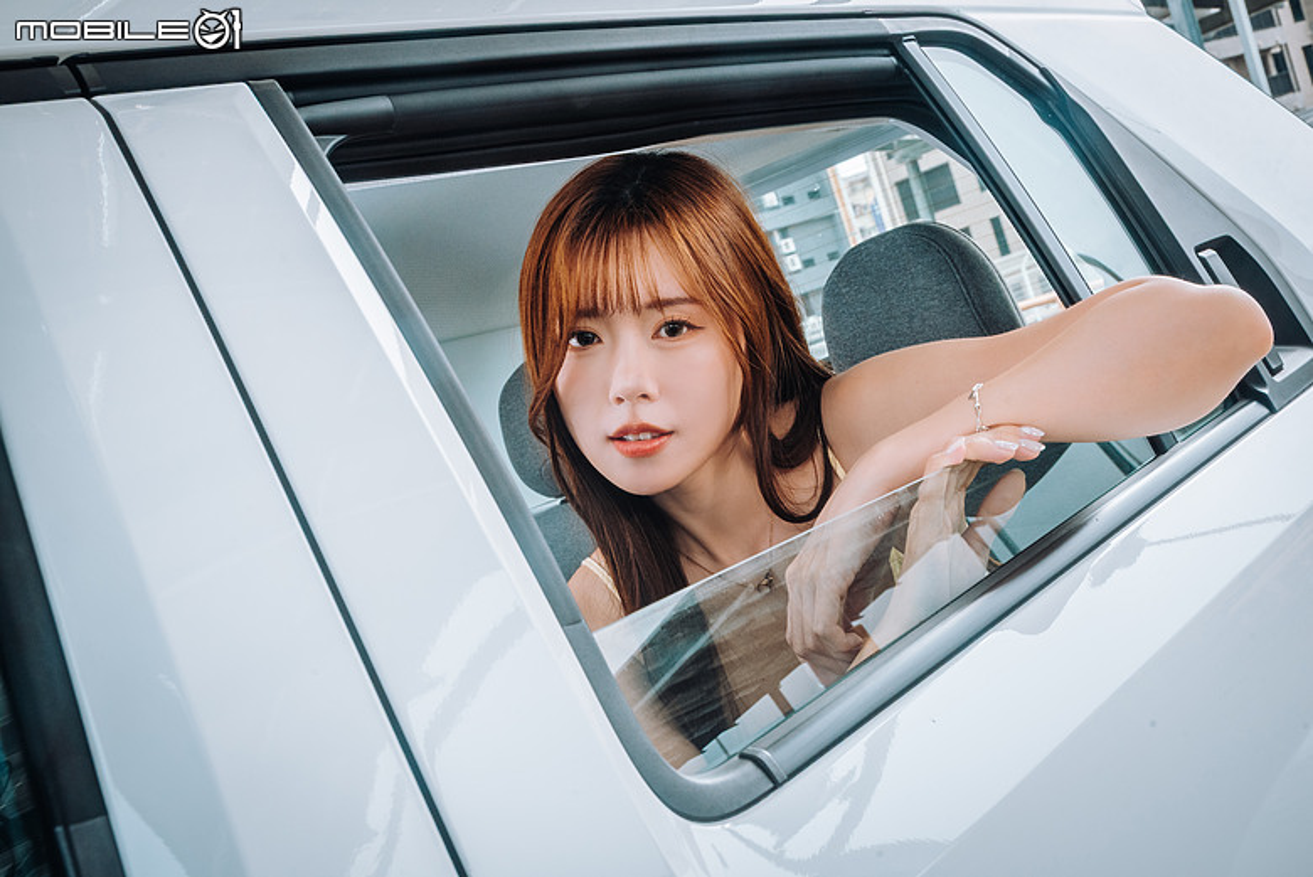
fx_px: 1533
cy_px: 438
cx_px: 656
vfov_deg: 31.9
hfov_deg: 46.4
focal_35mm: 42
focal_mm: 42
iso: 800
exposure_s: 1/50
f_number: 5.6
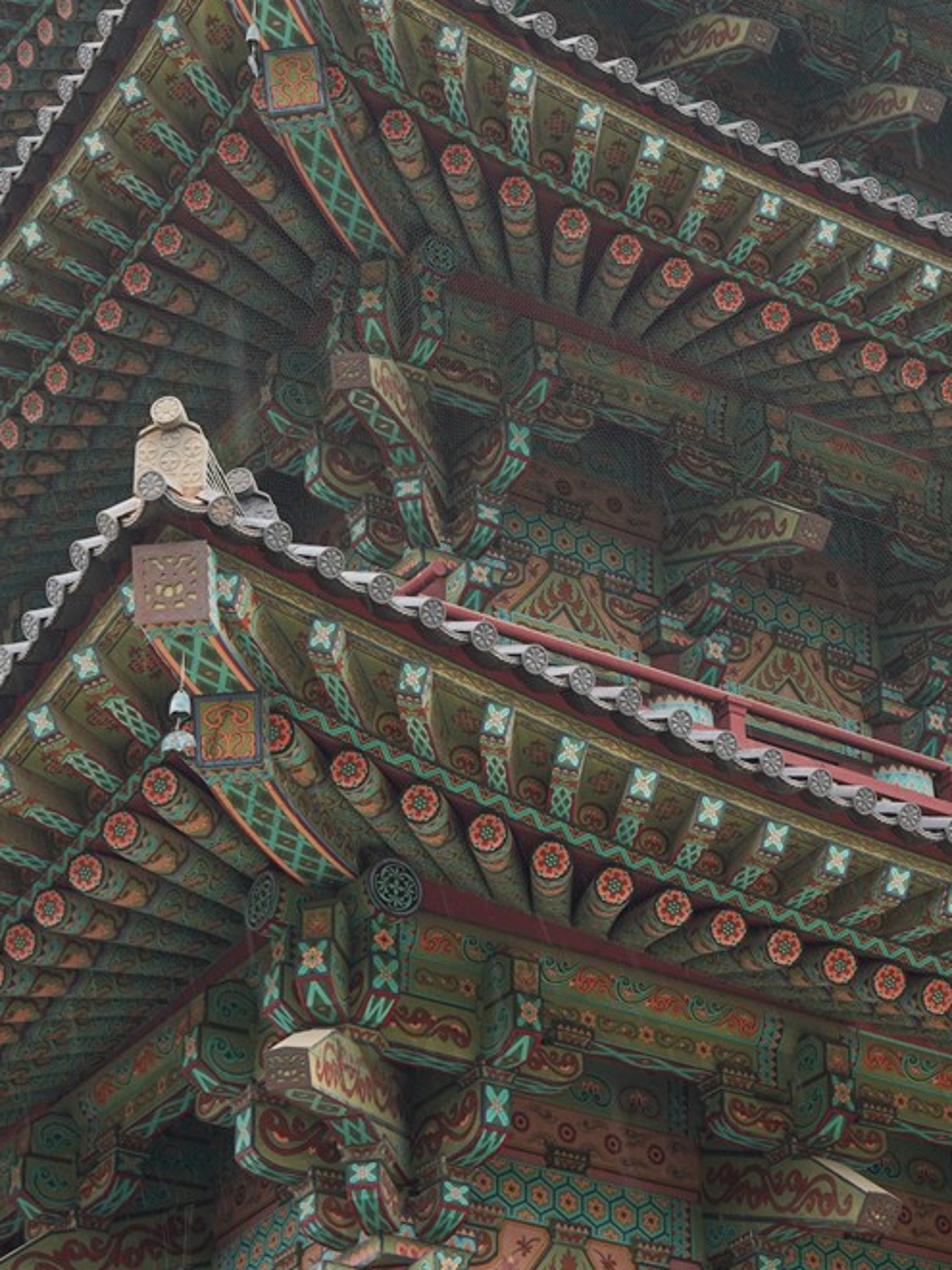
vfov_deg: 19.1
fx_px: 3740
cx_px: 767
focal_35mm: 102
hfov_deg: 14.4
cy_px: 306
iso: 200
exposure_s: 1/80
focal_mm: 35
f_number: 8
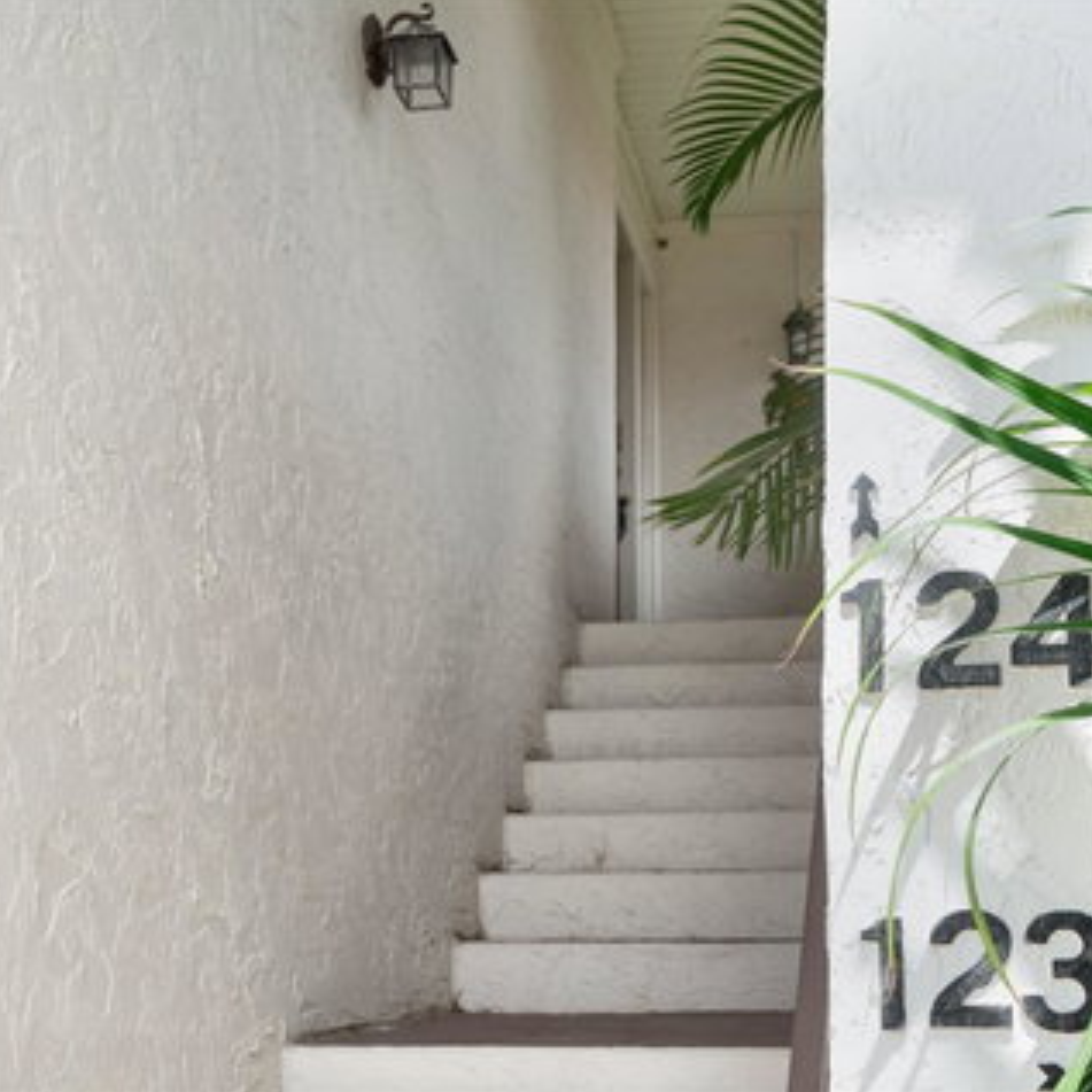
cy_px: 544
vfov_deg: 37.6
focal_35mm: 45
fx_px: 1606
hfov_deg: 37.4
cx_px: 667
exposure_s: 1/125
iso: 500
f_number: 9.5
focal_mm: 35
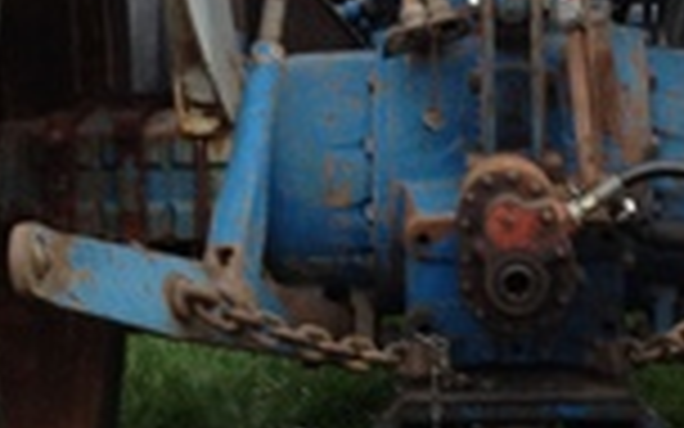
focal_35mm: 133
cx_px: 522
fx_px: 2479
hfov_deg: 15.6
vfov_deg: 9.7
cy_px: -117
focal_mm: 4.28
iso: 64
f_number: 2.4
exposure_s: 1/60
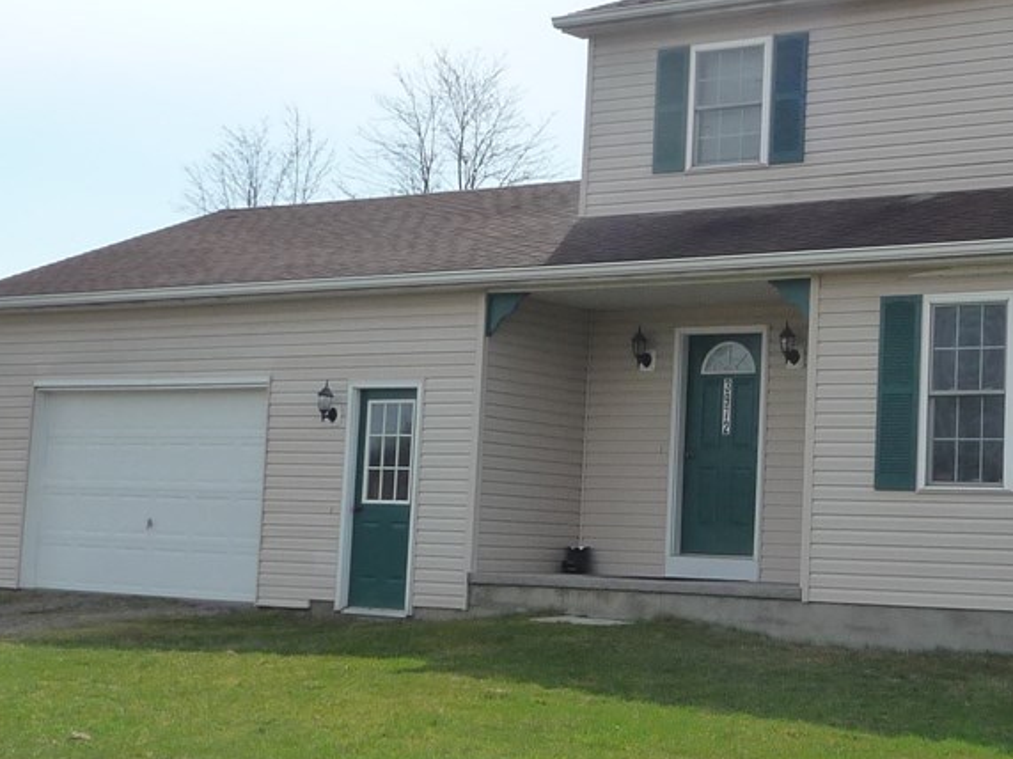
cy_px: 294
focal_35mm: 70
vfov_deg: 21.0
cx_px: 795
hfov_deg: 27.3
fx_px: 2048
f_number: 8
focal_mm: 4.7
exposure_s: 1/250
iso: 160
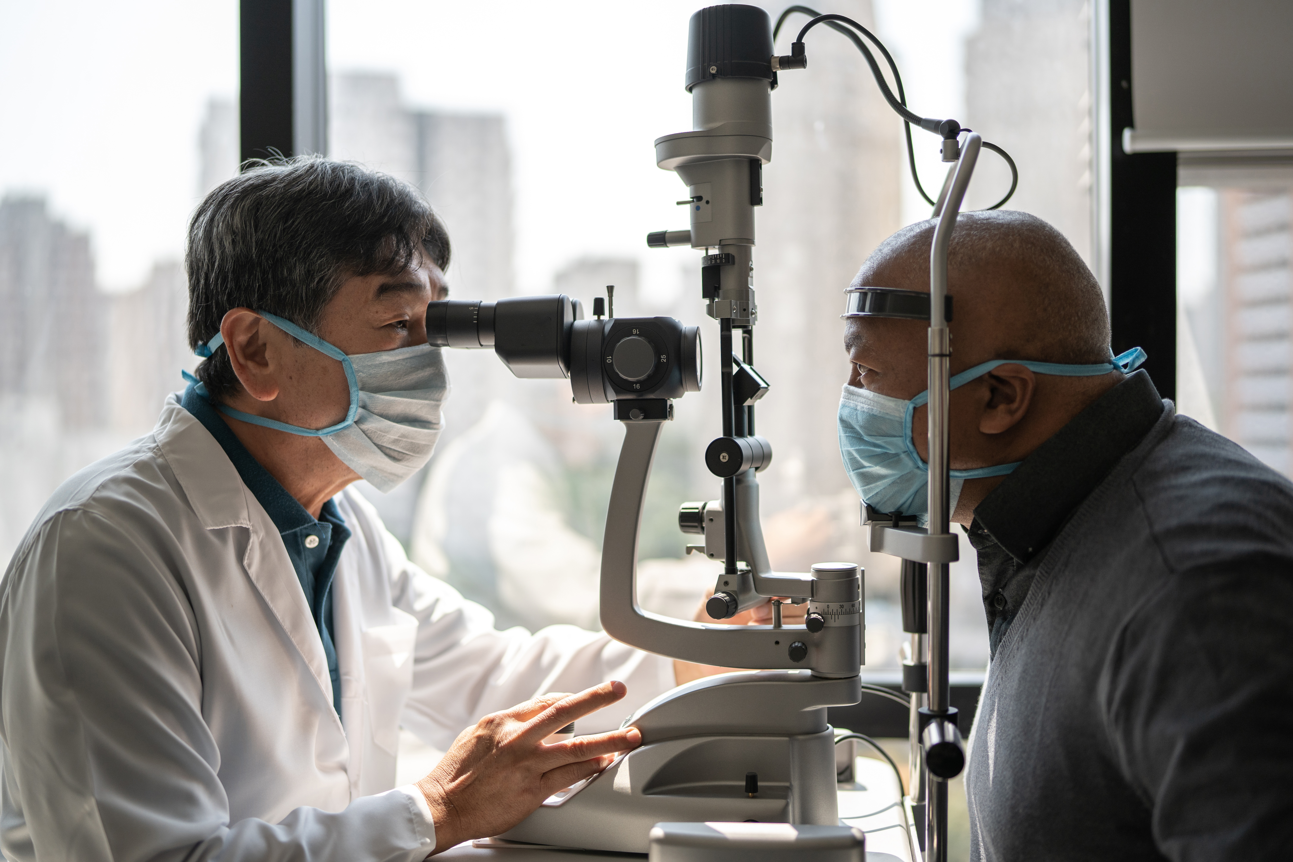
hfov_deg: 54.4
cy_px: 431
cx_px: 646
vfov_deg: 37.9
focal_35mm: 35
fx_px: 1257
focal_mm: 35
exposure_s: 1/1000
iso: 200
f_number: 1.2
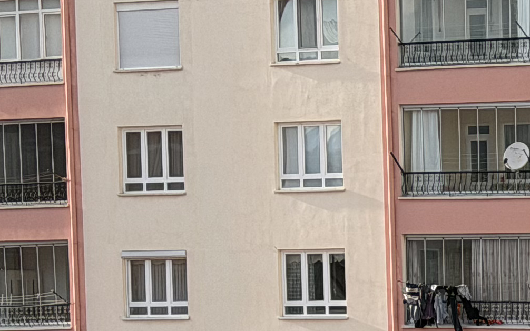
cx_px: 1015
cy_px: 455
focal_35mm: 204
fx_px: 2947
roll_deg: +0.9
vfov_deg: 6.4
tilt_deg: -3.3
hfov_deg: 9.7
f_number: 1.78
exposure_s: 1/2865
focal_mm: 6.76
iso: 64
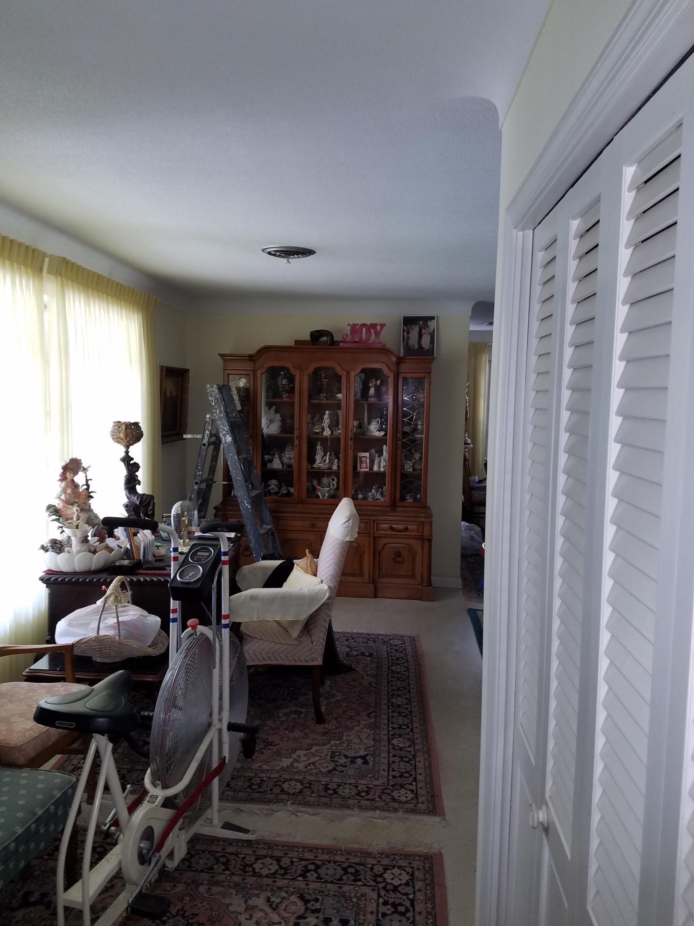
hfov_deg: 51.3
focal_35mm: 27
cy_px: 455
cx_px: 346
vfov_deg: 65.3
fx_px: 722
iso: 100
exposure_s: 1/30
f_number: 1.7
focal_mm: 4.2
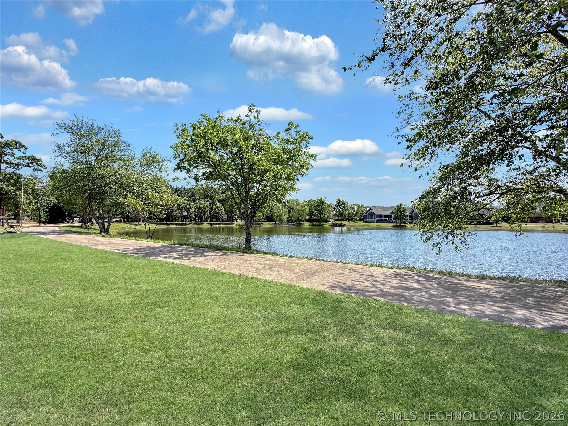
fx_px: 230
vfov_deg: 85.7
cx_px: 284
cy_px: 213
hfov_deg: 102.1
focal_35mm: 14
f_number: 2.2
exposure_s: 1/950
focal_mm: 2.22
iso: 20
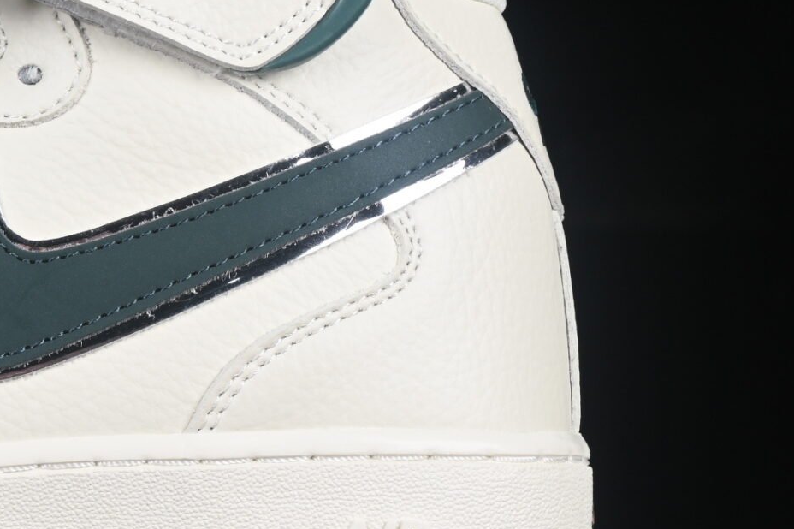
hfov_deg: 9.8
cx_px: -222
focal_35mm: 207
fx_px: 4564
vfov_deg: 6.6
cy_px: 221
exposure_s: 1/80
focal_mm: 50
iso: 160
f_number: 8
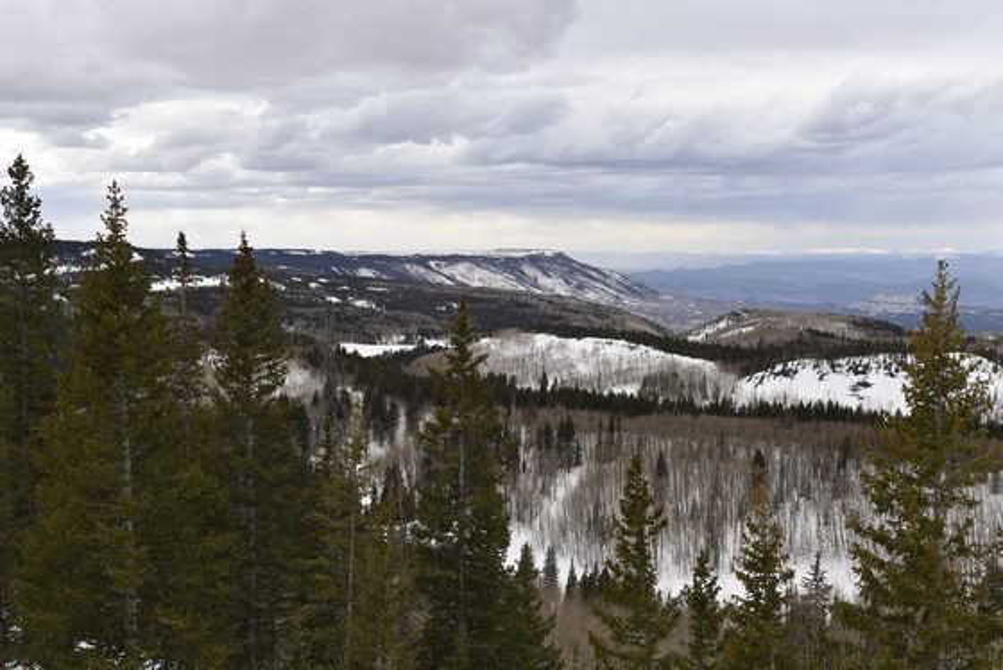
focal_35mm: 44
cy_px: 335
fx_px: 1226
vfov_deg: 30.5
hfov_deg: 44.5
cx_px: 502
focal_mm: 44
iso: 200
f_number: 9
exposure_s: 1/320
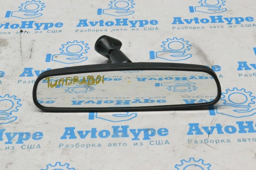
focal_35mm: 72
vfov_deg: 18.9
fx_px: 512
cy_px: 85
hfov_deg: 28.1
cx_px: 128
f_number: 13
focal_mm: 48
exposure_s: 1/160
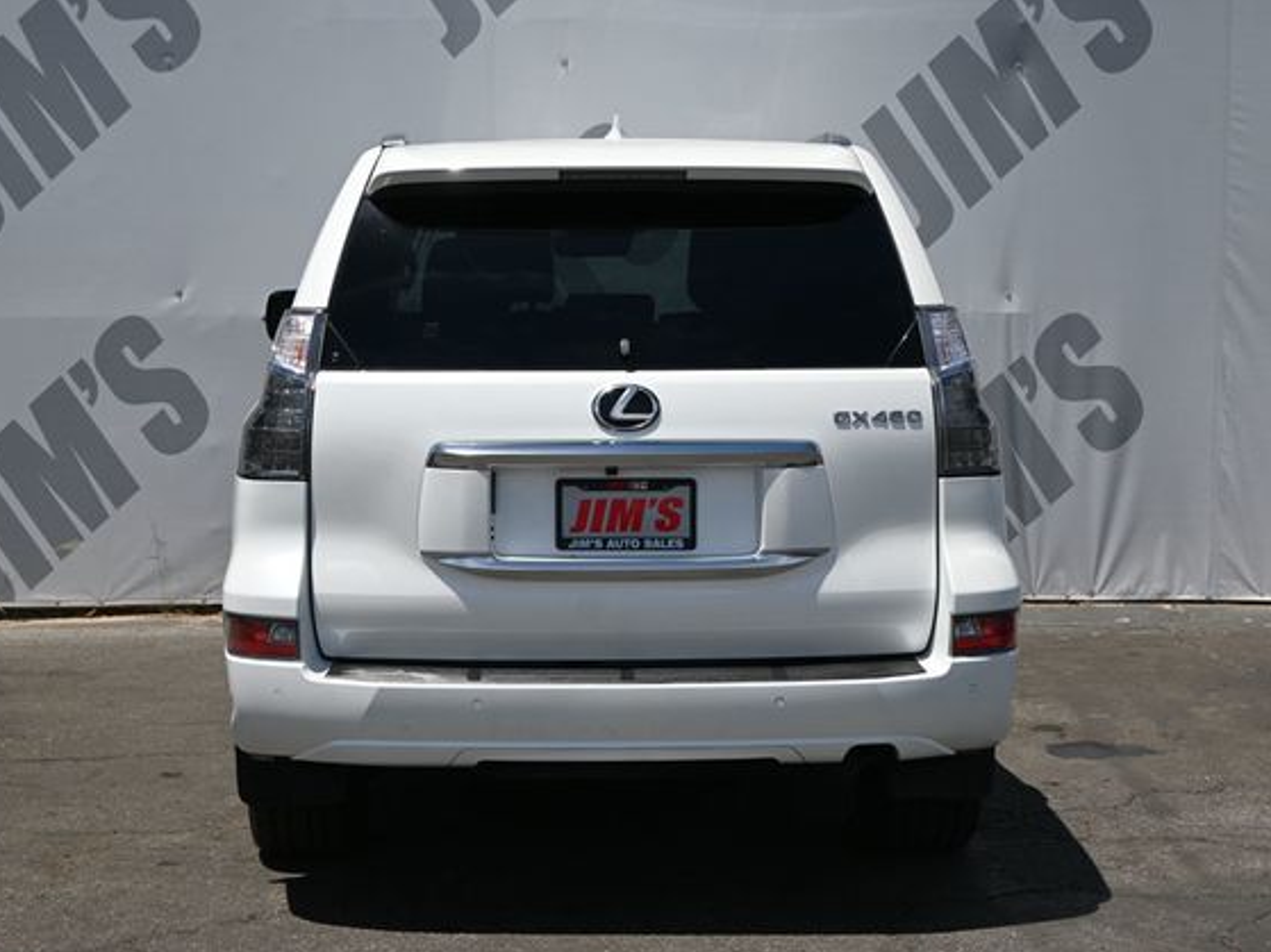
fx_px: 2423
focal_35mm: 66
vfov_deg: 22.2
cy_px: 477
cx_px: 623
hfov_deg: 29.4
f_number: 6.3
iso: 100
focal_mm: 40
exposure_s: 1/320
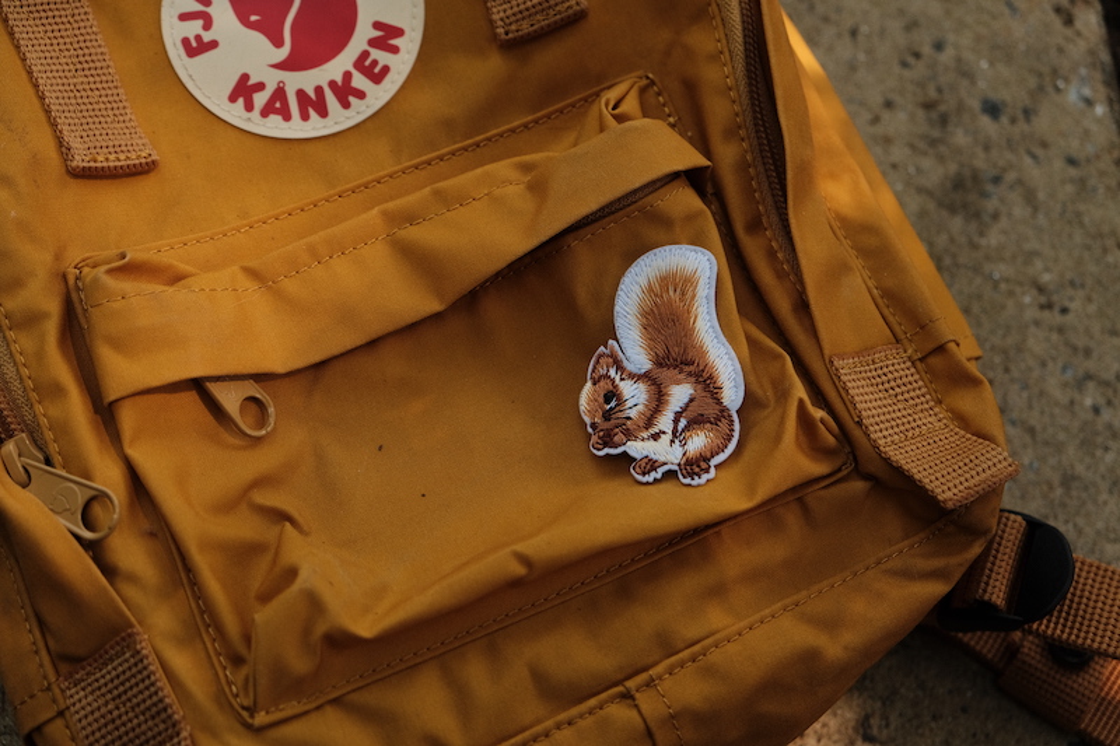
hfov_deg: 32.9
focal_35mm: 61
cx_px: 560
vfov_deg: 22.3
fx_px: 1897
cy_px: 373
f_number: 4.5
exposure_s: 1/450
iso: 640
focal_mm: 40.7
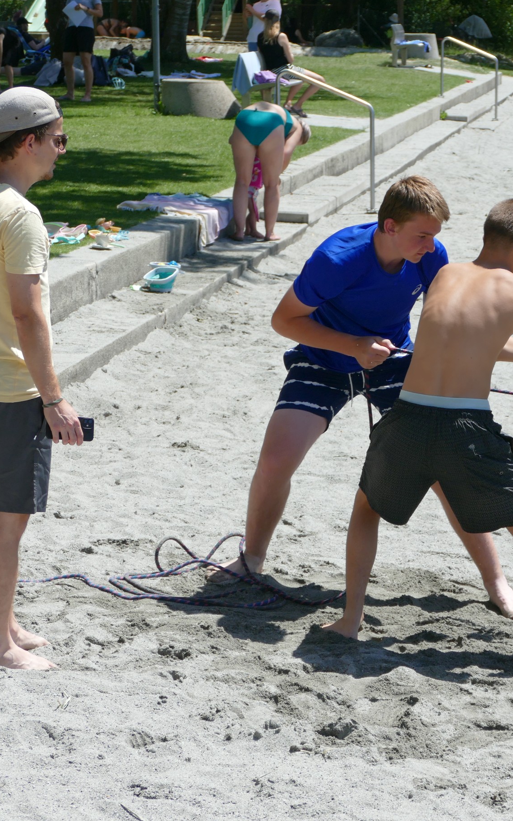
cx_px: 513
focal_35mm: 115
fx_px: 2572
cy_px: 411
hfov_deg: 11.3
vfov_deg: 18.1
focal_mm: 27.23
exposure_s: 1/1300
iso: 125
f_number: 3.7
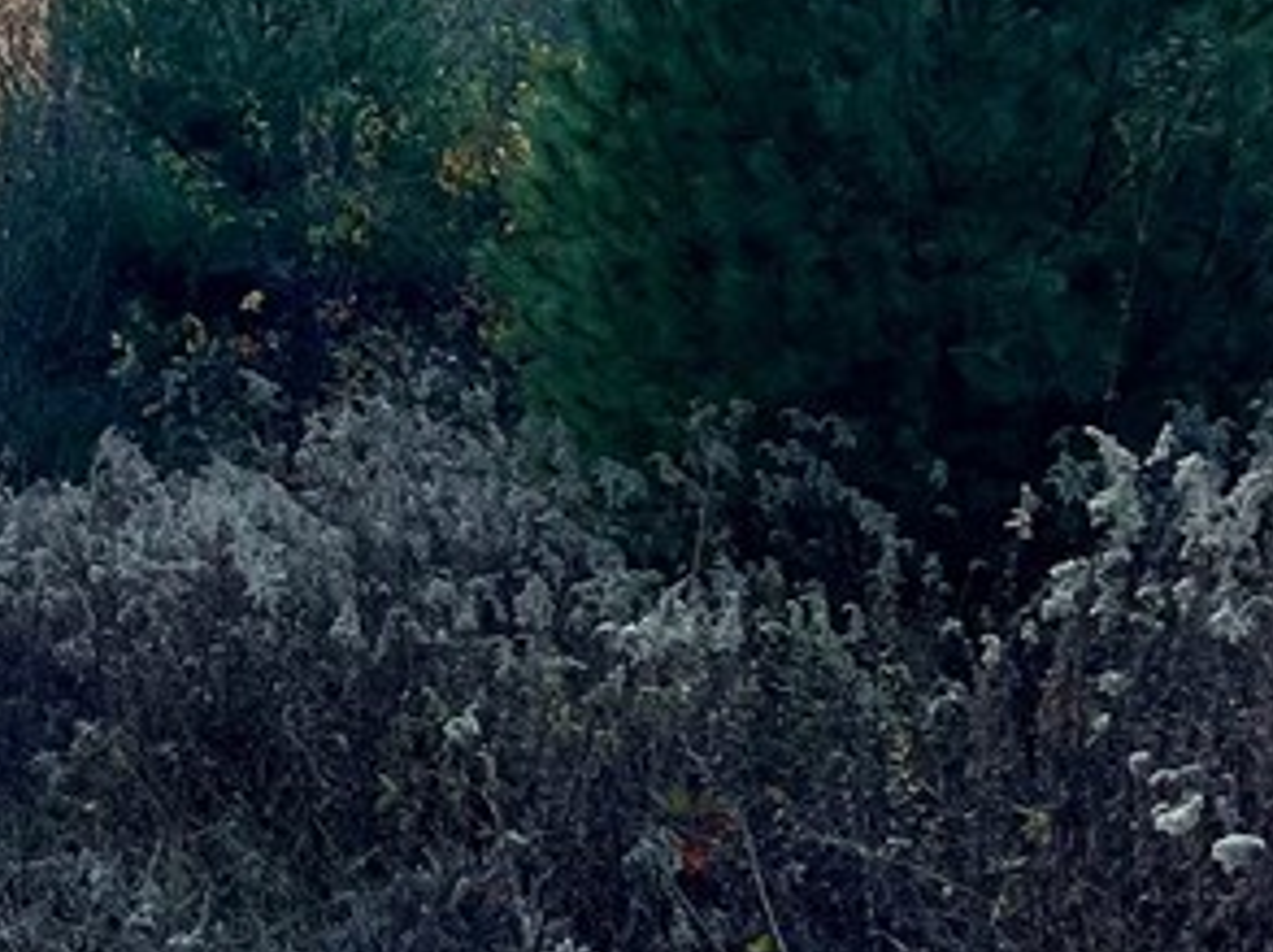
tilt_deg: -5.3
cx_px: -374
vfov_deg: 15.8
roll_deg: -0.1
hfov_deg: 19.8
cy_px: -57
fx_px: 3342
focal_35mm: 91
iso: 50
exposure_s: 1/2045
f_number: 1.5
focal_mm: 5.7
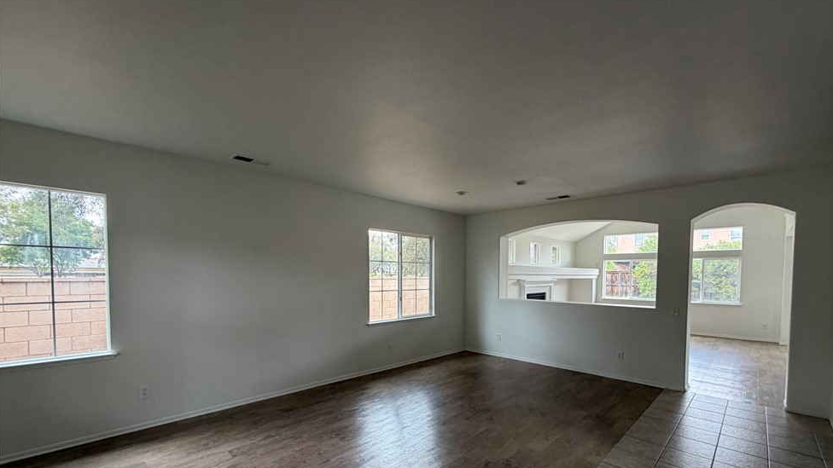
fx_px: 353
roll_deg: +0.4
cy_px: 287
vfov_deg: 66.3
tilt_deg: -1.5
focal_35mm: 16
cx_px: 434
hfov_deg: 99.3
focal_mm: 2.22
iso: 160
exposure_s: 1/121
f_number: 2.2
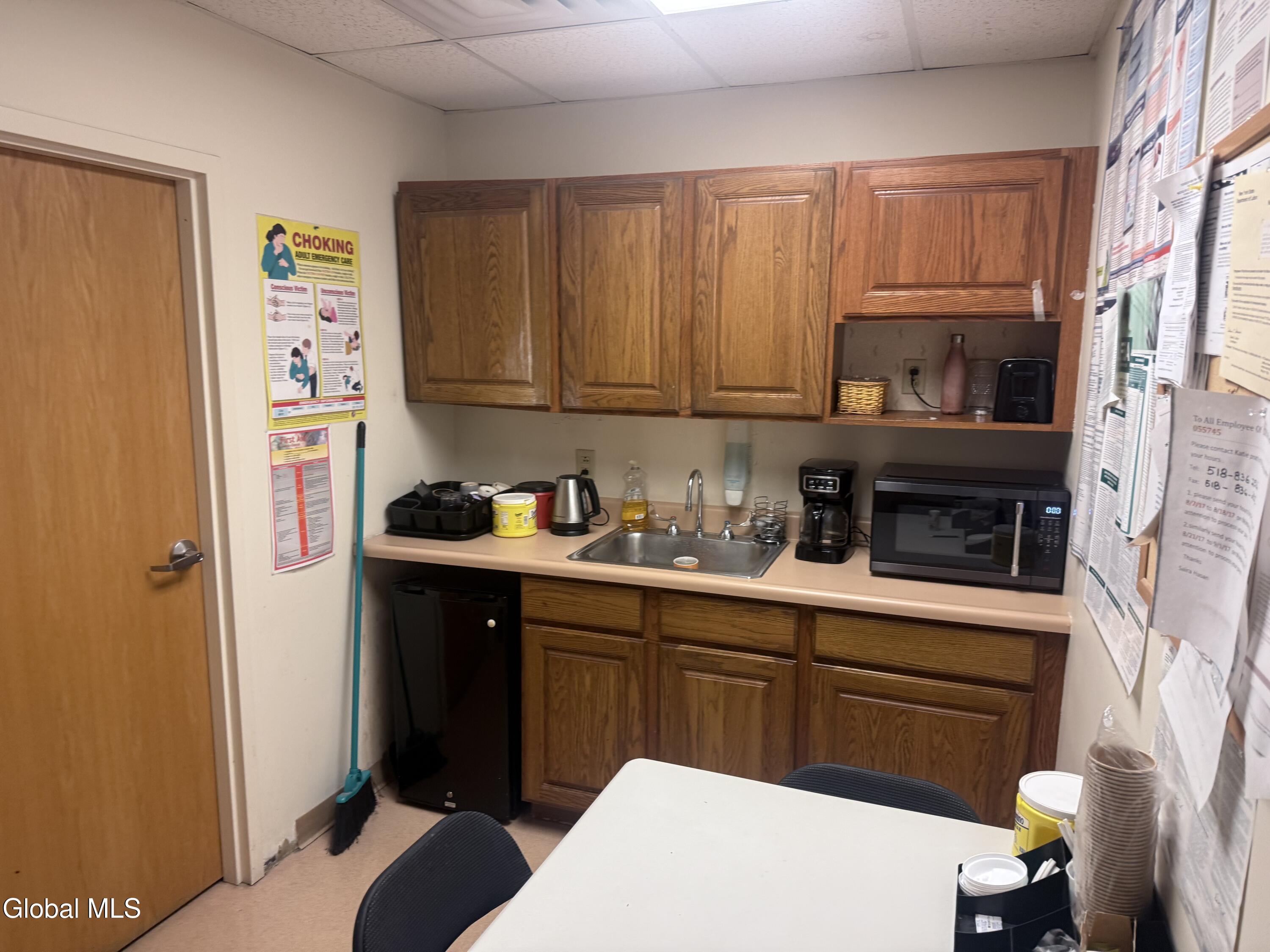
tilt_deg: -8.5
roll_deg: +1.0
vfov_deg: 56.8
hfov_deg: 71.6
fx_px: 881
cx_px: 635
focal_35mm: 24
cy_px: 476
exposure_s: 1/60
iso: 160
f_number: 1.78
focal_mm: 6.76
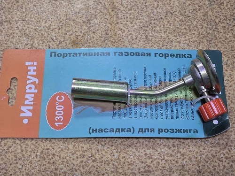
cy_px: 88
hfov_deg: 28.2
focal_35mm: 69
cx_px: 118
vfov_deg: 21.3
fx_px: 468
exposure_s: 1/33.3
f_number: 2.4
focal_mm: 7.9
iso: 500
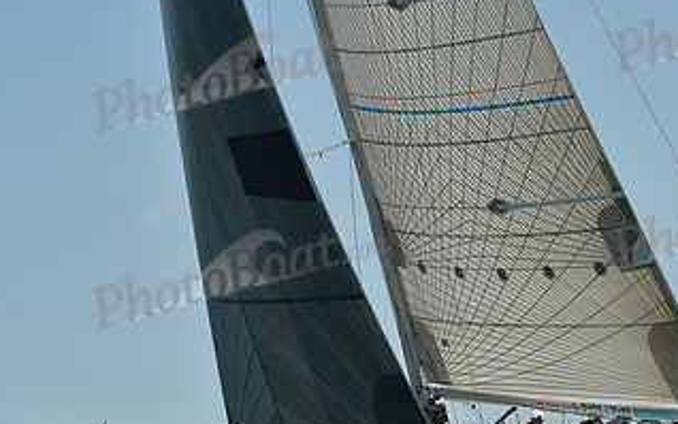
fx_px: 2403
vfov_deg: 10.1
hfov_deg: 16.0
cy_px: 355
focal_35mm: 130
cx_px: 505
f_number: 8
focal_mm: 70
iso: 320
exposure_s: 1/640
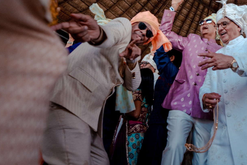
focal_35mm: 32
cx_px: 228
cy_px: 30
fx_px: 220
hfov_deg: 51.0
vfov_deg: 39.3
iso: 500
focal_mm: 14
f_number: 2.8
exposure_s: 1/500
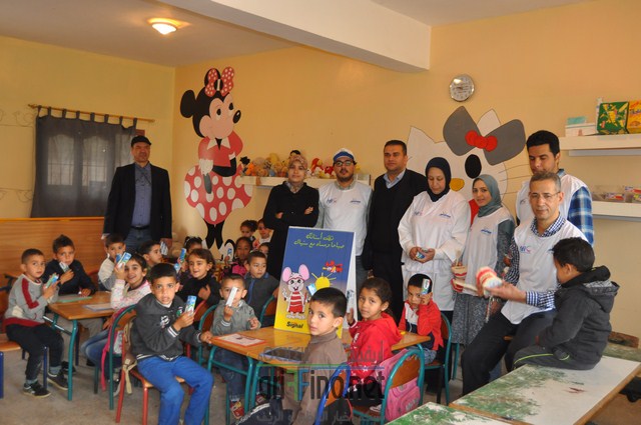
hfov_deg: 55.2
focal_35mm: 34
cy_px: 212
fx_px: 614
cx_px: 320
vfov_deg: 38.3
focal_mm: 23
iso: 800
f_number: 3.8
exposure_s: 1/60
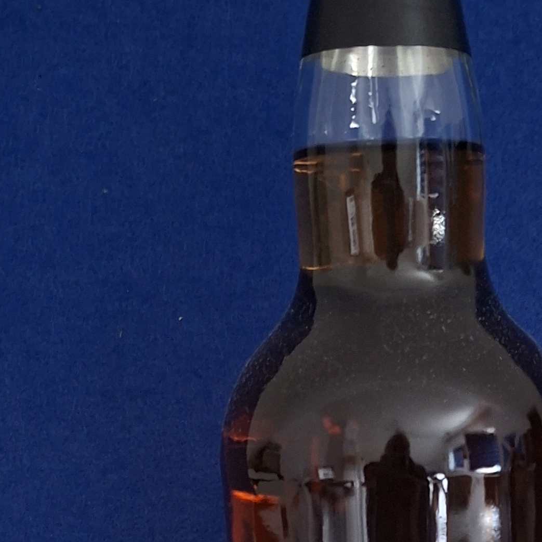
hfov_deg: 21.9
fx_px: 1382
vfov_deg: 20.3
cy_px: 711
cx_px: 443
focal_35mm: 78
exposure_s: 1/25
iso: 400
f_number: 1.8
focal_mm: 5.54
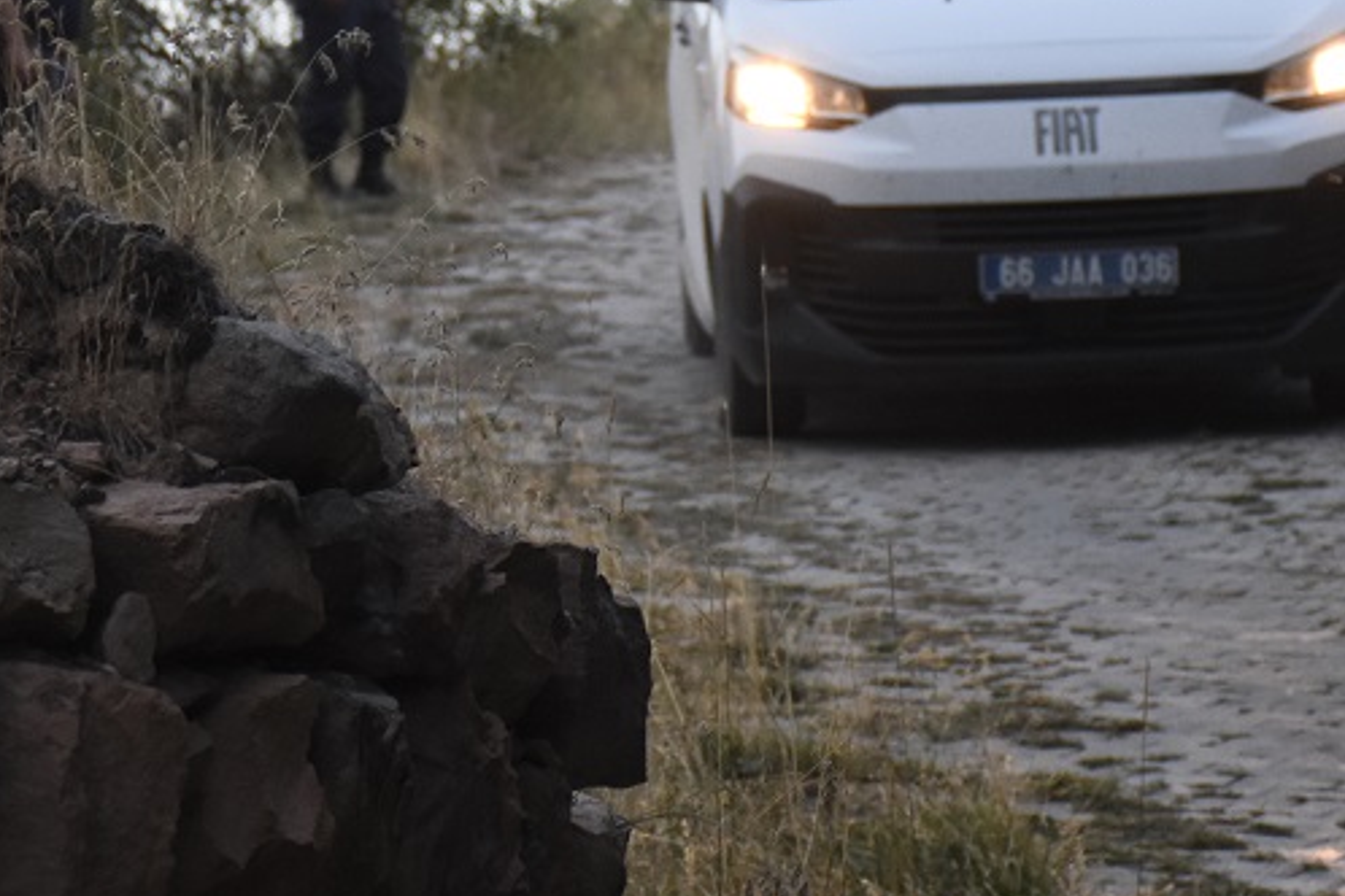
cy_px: 99
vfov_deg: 5.1
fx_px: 10087
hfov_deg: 7.6
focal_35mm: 270
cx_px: 400
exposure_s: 1/125
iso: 1250
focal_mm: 70
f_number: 5
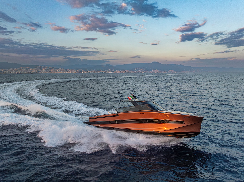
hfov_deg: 71.6
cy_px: 91
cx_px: 122
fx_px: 169
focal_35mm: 24
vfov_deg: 56.8
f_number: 6.3
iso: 200
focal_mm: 12.29
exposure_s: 1/320
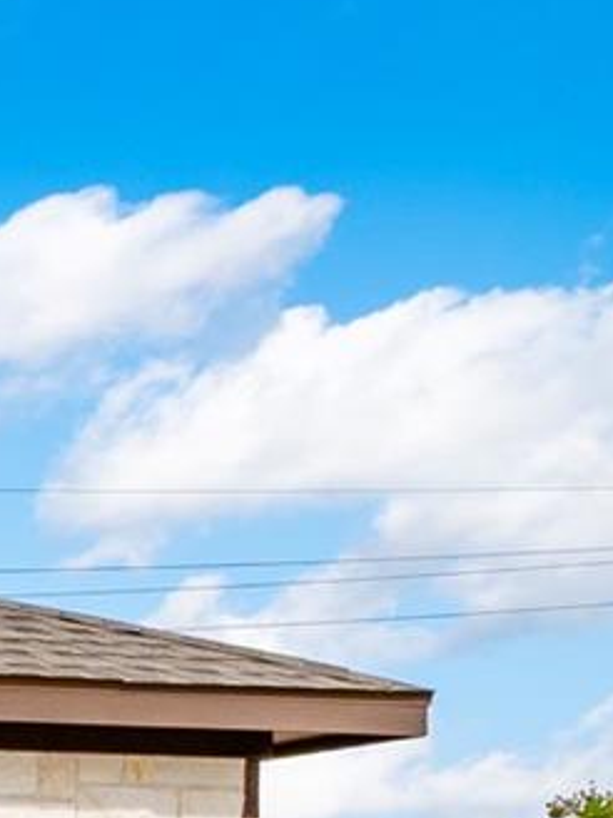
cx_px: -1894
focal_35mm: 120
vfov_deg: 15.2
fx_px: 2833
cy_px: 1220
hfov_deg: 7.7
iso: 125
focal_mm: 20
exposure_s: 1/160
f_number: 11
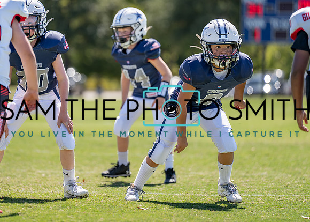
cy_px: 79
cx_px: 96
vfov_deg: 5.3
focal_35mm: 271
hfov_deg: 7.4
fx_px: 2384
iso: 100
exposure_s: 1/1250
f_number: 2.8
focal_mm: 200
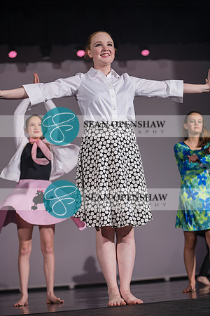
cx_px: 105
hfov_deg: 19.5
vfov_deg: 28.8
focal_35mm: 70
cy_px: 158
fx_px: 612
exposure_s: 1/500
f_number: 2.8
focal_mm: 70
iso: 400
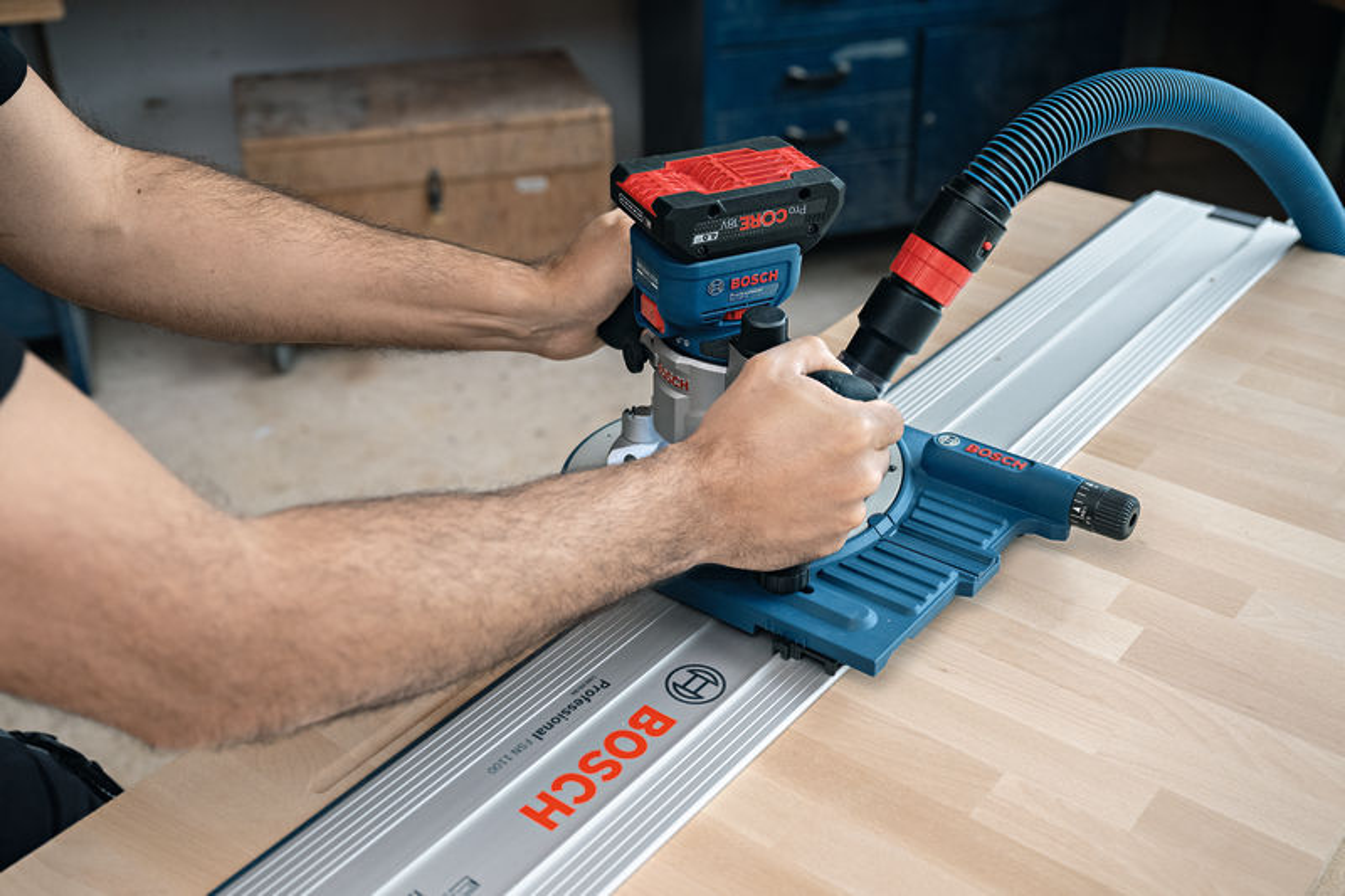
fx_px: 1531
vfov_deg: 32.6
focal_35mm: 41
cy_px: 448
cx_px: 672
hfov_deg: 47.4
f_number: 4.5
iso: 1600
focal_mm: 41
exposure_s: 1/200
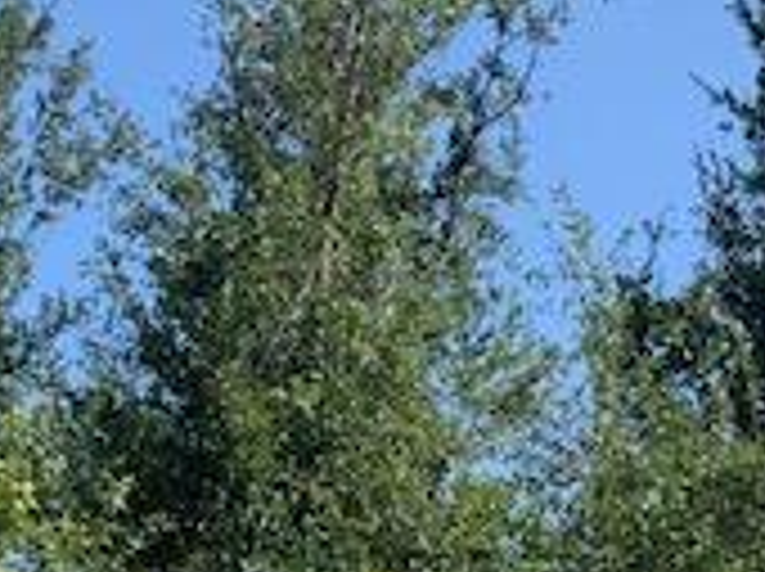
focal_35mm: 98
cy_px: 860
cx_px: 724
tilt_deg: +4.4
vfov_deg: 14.1
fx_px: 2163
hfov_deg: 19.6
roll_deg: -1.9
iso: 25
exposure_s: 1/2114
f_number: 1.8
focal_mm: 4.25
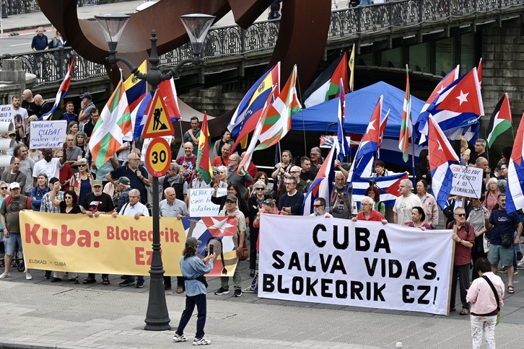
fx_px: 2038
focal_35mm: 140
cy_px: 174
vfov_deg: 9.8
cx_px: 262
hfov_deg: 14.7
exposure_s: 1/200
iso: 250
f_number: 8
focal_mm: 140
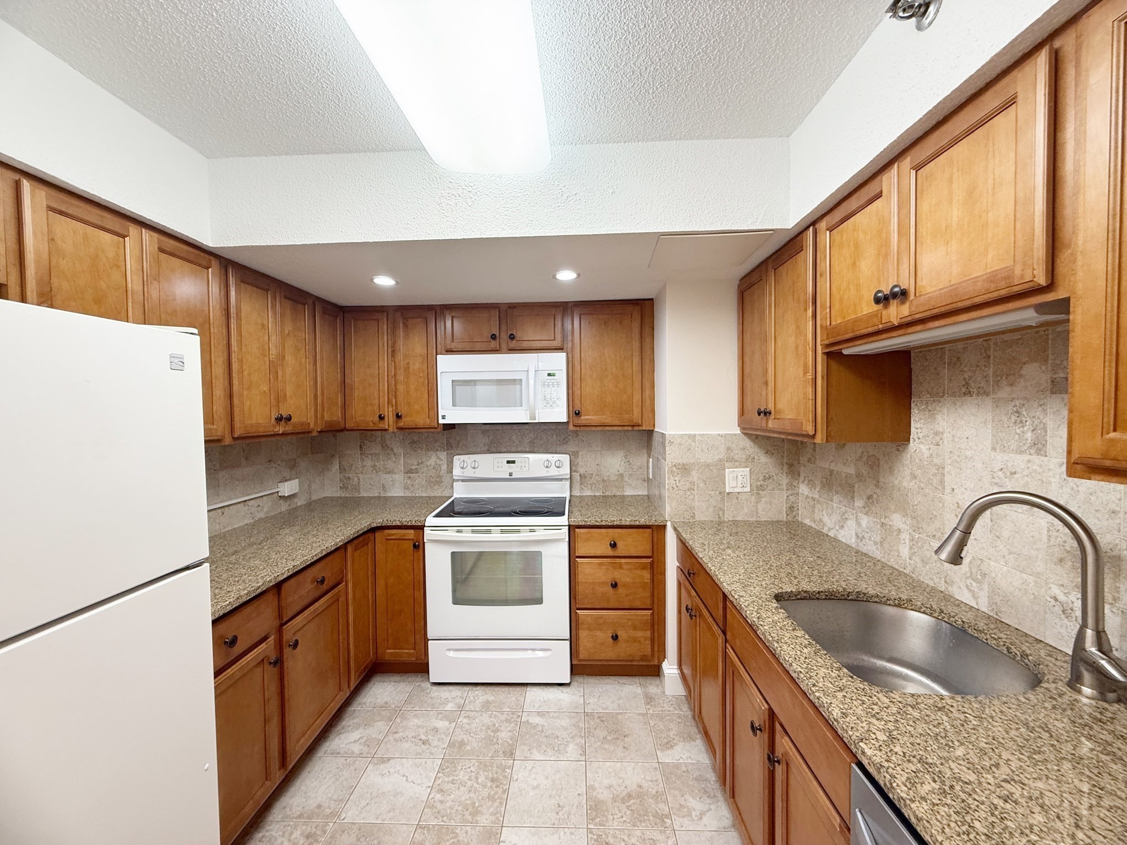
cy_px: 422
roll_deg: +0.2
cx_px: 564
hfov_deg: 102.1
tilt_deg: -0.9
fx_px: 456
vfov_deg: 85.7
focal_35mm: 14
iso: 200
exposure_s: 1/60
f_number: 2.2
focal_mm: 2.22
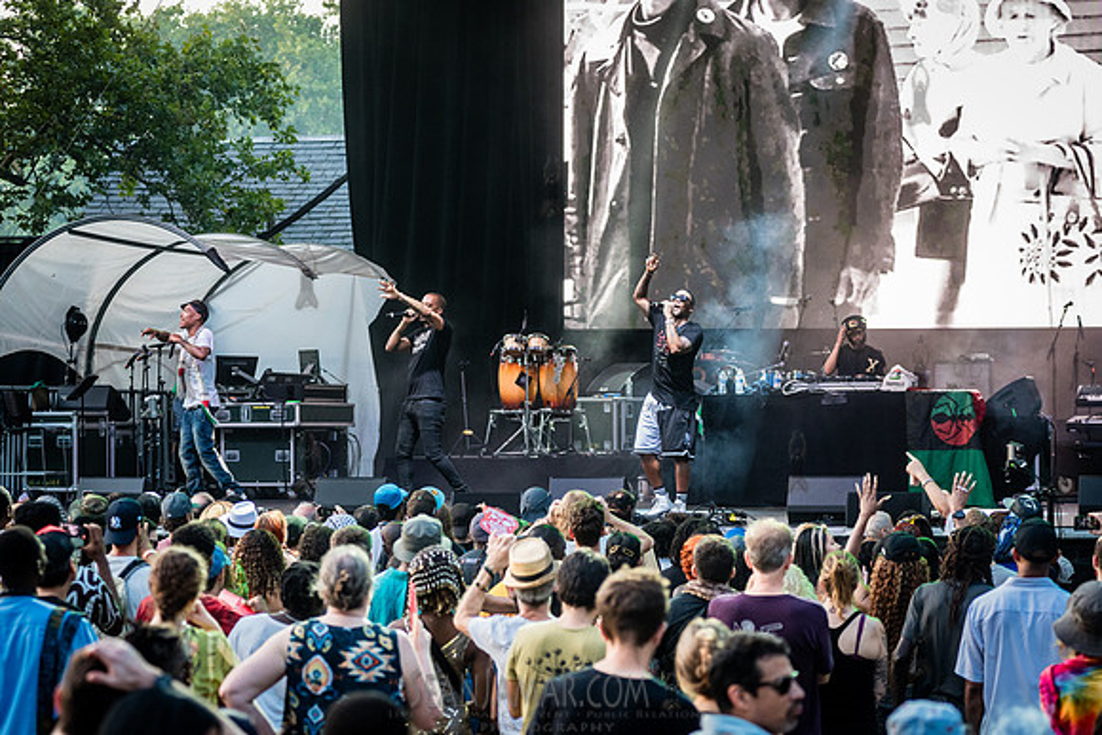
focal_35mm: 105
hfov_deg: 19.4
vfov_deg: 13.0
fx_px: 3223
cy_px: 368
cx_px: 551
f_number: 4
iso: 2000
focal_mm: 105
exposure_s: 1/400
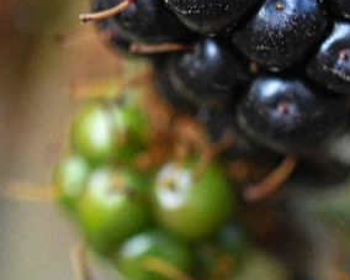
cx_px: 532
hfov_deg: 8.0
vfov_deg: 6.5
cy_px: 74
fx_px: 2465
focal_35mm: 238
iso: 2000
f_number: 8
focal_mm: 60
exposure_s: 1/200
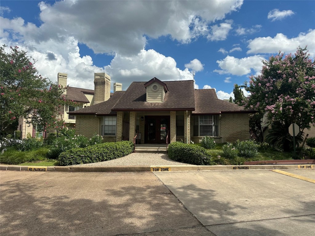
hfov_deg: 71.6
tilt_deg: +5.2
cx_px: 158
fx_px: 218
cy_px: 118
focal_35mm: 24
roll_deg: -1.7
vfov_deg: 56.8
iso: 80
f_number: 1.78
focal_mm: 6.86
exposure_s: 1/6623
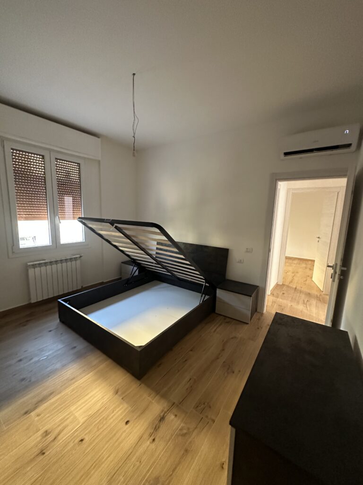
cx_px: 182
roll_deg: -1.4
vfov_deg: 102.1
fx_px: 196
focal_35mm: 14
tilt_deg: -9.7
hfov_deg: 85.7
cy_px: 242
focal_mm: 2.22
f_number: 2.2
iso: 800
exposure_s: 1/60
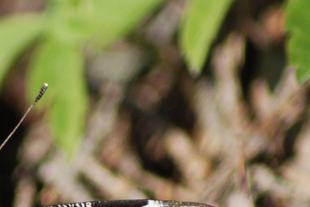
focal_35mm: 1247
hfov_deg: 1.7
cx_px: 4
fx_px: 10749
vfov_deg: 1.1
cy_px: 276
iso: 200
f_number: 5.6
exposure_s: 1/500
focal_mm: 300
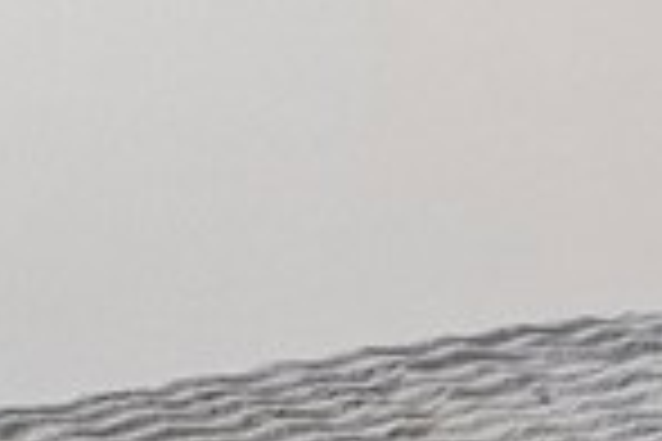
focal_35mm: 118
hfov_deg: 11.5
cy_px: -119
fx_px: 2170
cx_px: 1900
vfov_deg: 11.3
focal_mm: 16
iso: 400
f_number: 8
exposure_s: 1/13
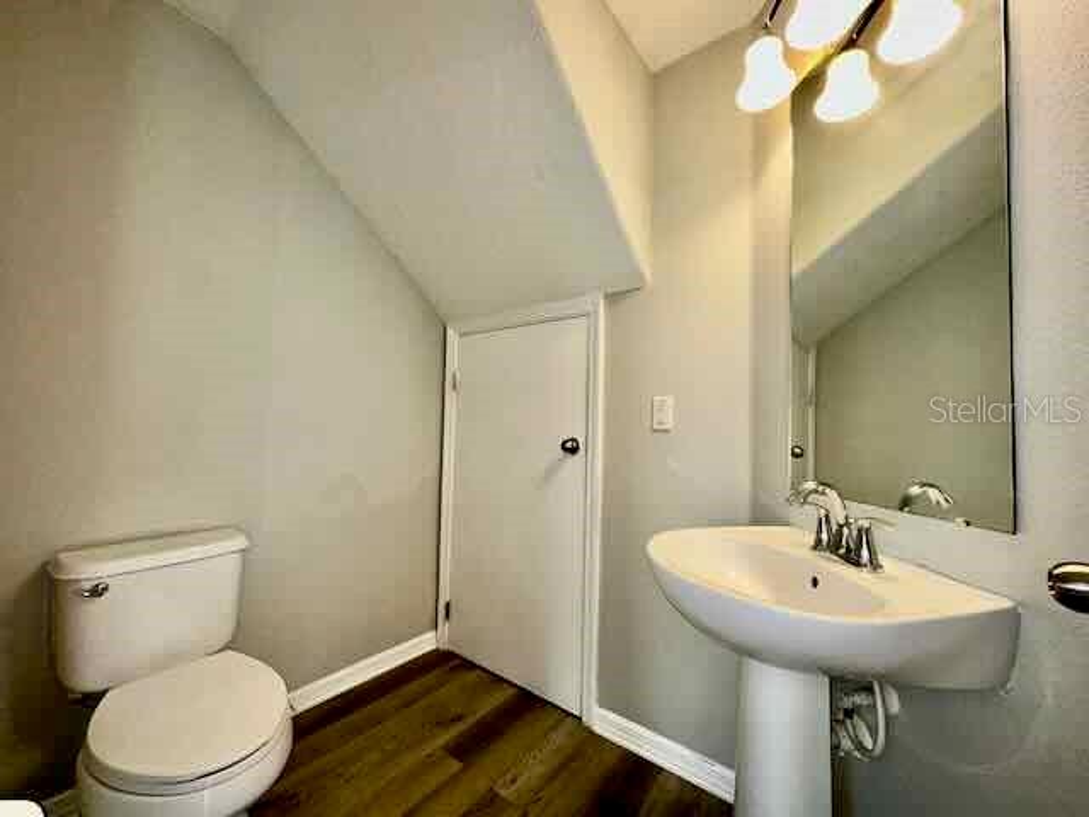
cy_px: 408
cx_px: 544
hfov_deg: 102.1
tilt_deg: +1.9
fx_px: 440
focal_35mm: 14
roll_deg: -1.2
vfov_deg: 85.7
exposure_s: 1/120
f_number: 2.2
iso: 160
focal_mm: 2.22
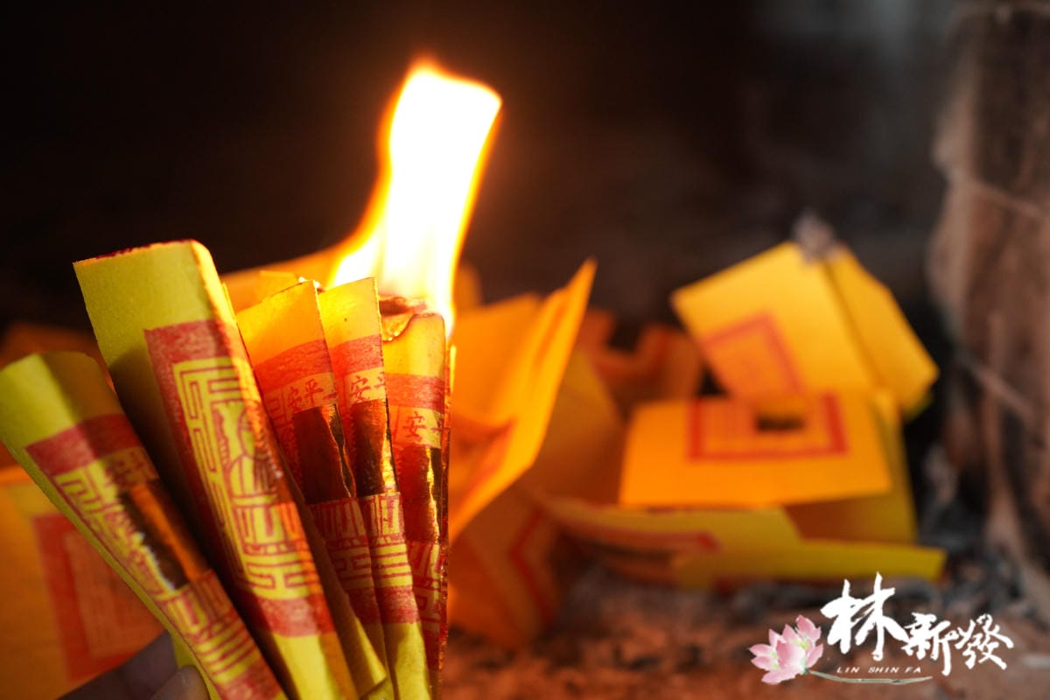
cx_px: 525
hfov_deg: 54.4
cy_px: 350
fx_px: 1021
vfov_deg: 37.9
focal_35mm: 35
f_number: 5
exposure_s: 1/25
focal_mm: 35
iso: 5000
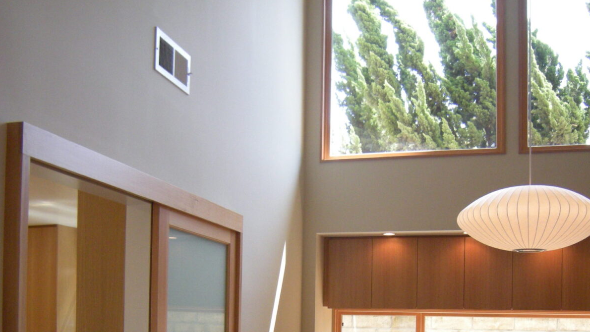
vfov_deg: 27.4
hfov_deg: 49.4
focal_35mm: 41
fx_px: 642
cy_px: 331
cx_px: 295
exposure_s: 1/125
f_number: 2.8
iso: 245
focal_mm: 4.7
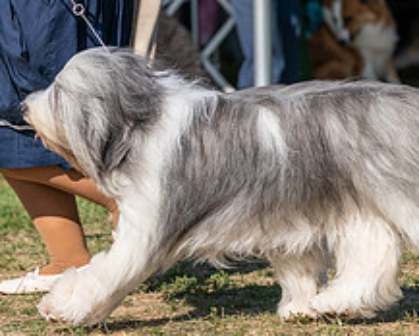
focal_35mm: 379
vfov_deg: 4.1
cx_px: 140
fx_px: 4704
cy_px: -17
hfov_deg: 5.1
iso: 125
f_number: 4.5
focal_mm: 130
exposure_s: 1/1250
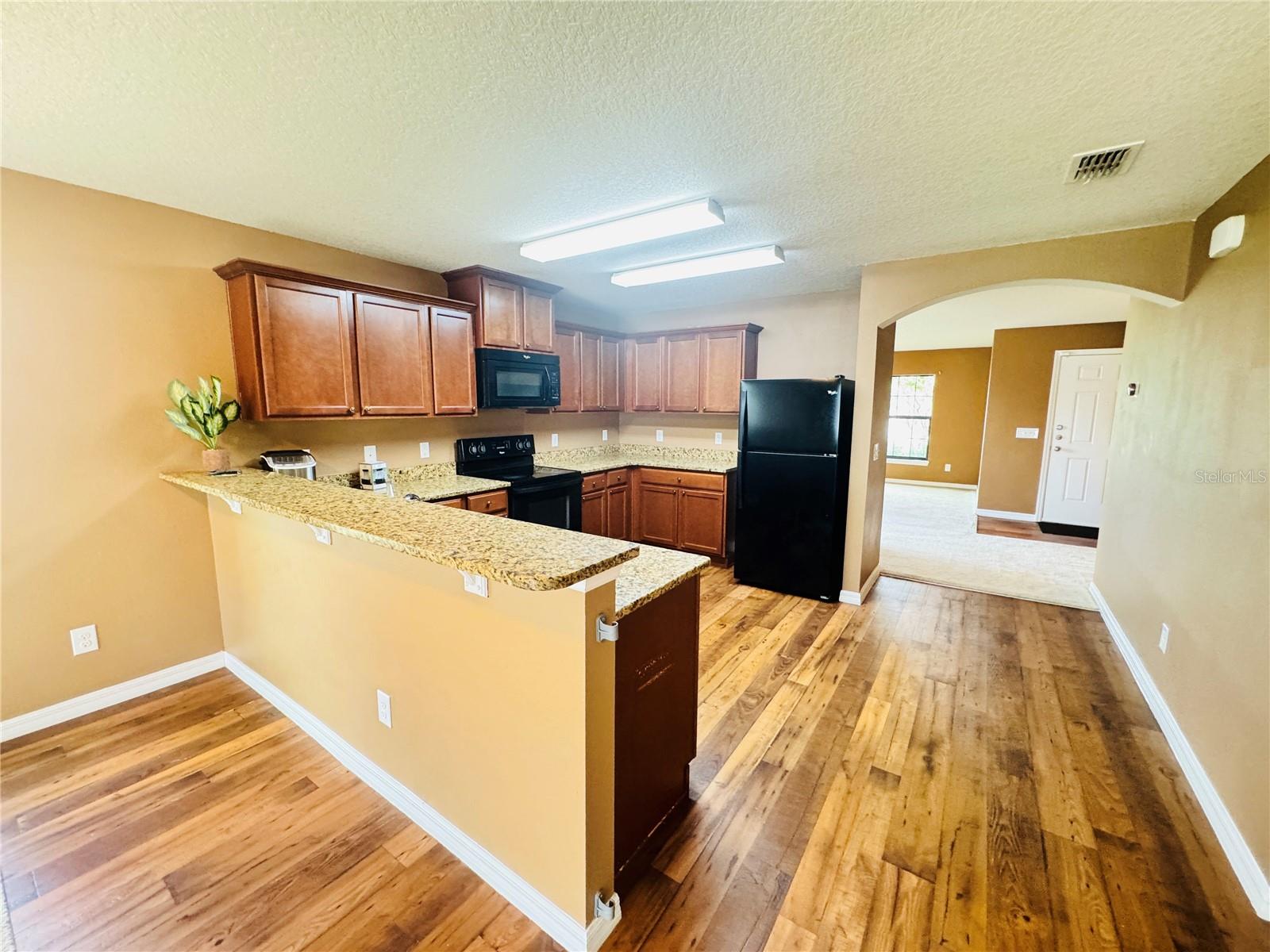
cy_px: 476
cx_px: 635
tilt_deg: -9.2
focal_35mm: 14
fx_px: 514
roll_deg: -0.6
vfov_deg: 85.7
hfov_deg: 102.1
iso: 640
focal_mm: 2.22
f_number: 2.2
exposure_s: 1/60
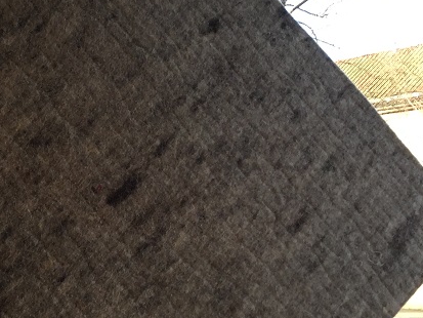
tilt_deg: -0.1
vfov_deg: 19.6
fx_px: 917
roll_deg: +0.2
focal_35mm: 75
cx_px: -29
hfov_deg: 24.4
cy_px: 208
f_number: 2.4
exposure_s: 1/50
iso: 32
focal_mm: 3.3
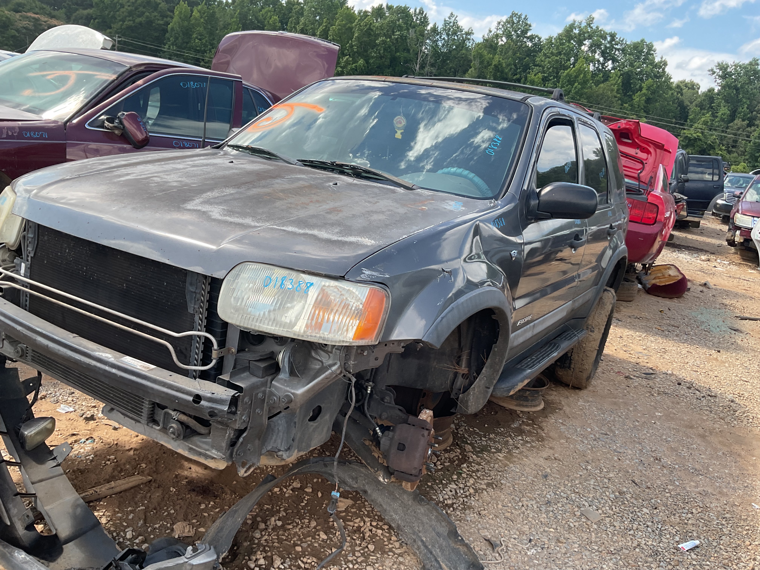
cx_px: 380
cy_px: 285
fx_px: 637
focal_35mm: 29
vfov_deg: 48.2
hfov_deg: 61.7
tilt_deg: -15.0
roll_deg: -7.0
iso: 16
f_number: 1.8
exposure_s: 1/446
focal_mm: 3
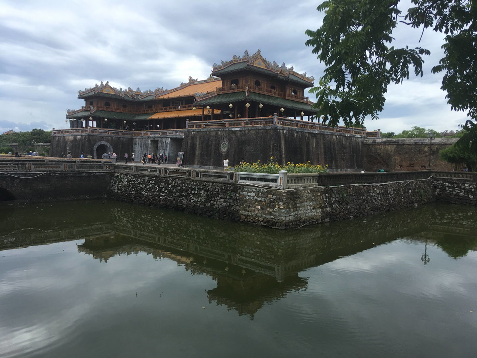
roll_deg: -2.7
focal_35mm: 29
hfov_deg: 61.7
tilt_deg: -2.6
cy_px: 179
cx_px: 238
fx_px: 400
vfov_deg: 48.2
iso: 25
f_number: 2.2
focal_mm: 4.15
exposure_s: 1/1326
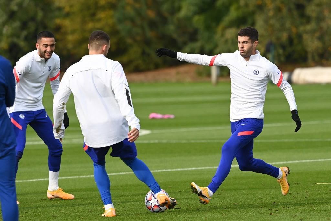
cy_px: 110
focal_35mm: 400
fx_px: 3678
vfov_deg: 3.4
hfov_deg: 5.2
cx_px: 166
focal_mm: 400
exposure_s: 1/2000
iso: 800
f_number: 6.3
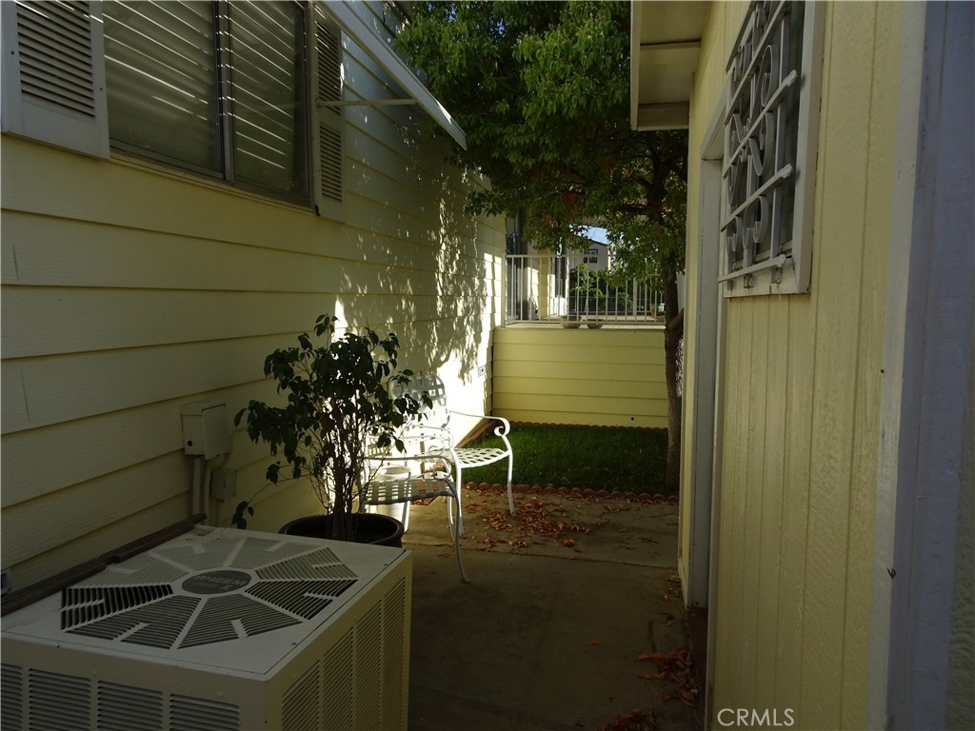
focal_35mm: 24
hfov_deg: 71.6
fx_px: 676
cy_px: 366
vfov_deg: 56.8
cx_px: 488
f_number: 3.5
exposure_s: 1/800
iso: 80
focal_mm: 4.13
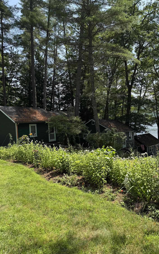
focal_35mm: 26
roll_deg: +2.8
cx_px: 92
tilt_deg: -2.6
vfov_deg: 70.4
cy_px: 129
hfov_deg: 47.4
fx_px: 180
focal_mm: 6.76
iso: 80
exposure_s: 1/1488
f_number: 1.78
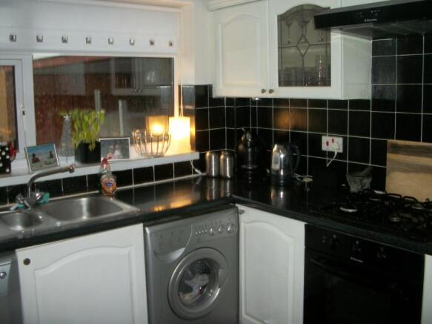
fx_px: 437
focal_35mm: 35
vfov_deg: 40.7
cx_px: 216
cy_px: 162
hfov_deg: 52.6
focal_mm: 6.3
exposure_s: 1/30
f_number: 3.1
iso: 160
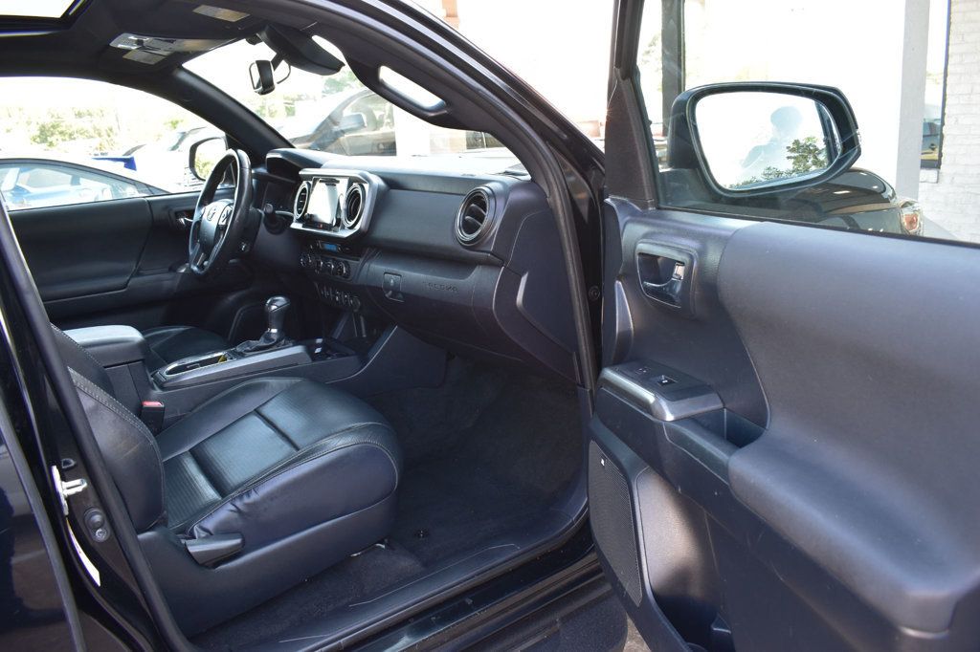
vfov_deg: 47.9
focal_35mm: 27
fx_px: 735
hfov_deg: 67.4
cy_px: 326
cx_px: 490
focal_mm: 18
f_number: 7.1
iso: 400
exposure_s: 1/30
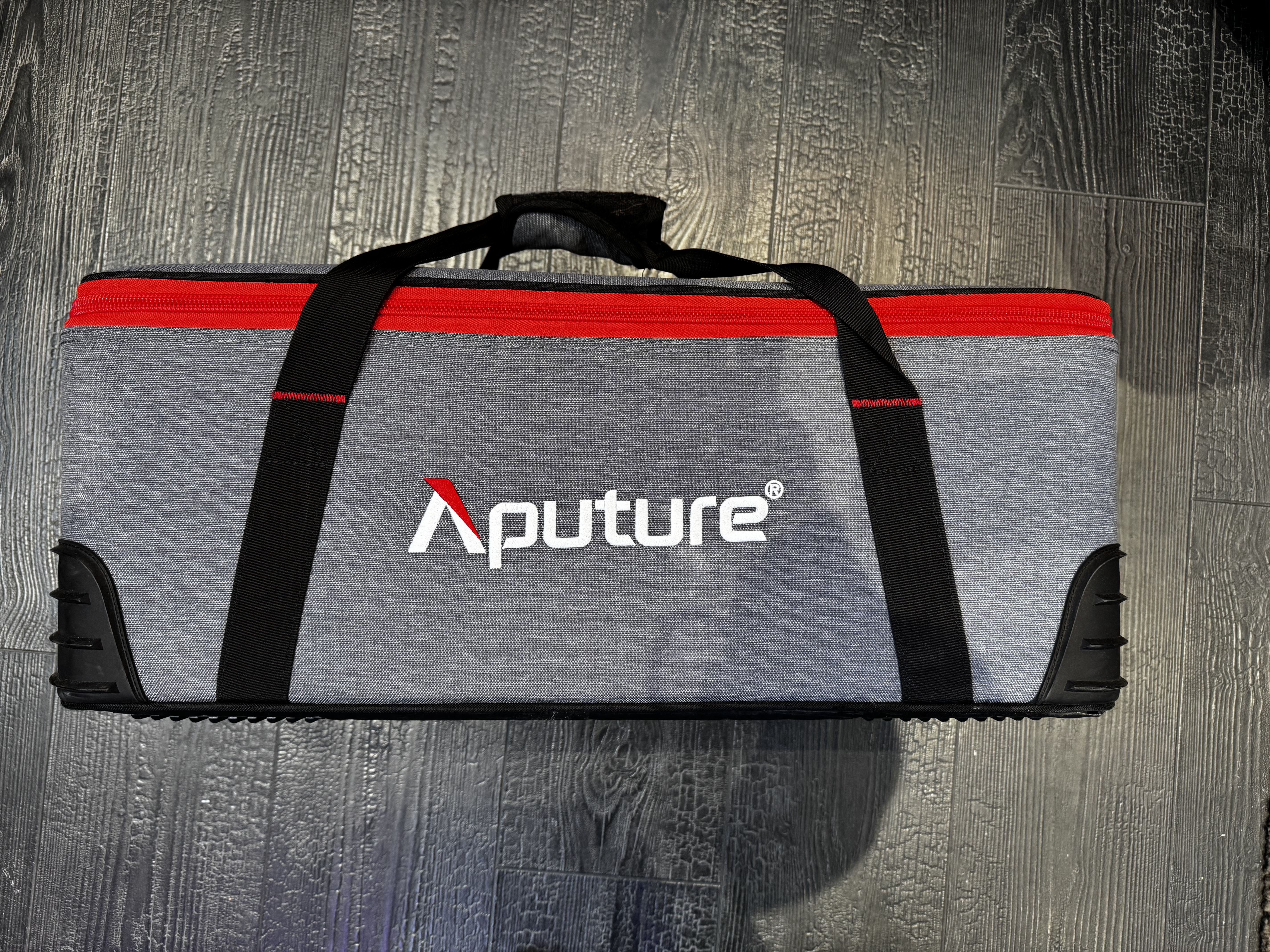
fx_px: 881
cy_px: 476
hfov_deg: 71.6
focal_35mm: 24
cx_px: 635
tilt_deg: -87.5
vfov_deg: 56.8
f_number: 1.78
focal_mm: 6.76
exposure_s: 1/50
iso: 250
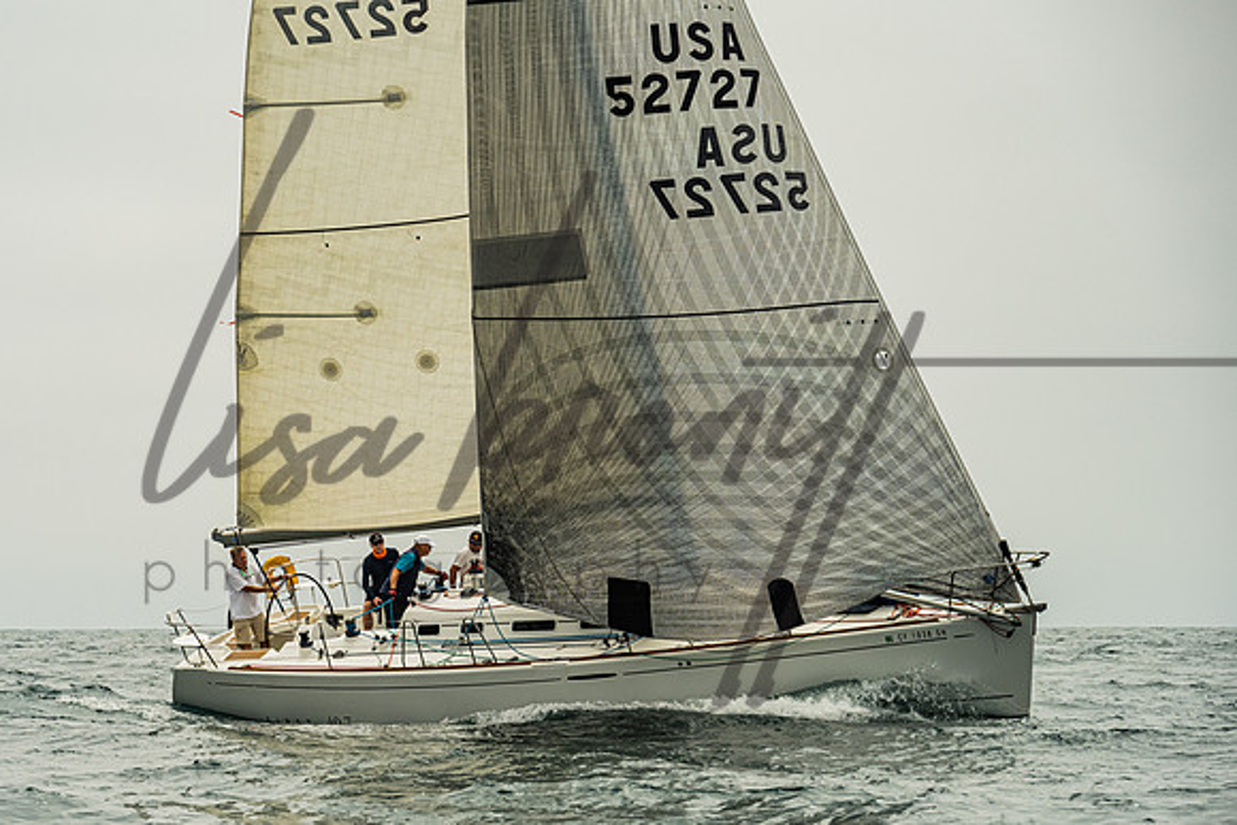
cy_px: 546
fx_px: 4919
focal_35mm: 143
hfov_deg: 14.3
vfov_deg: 9.6
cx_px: 415
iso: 400
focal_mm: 105
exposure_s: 1/2000
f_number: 6.3
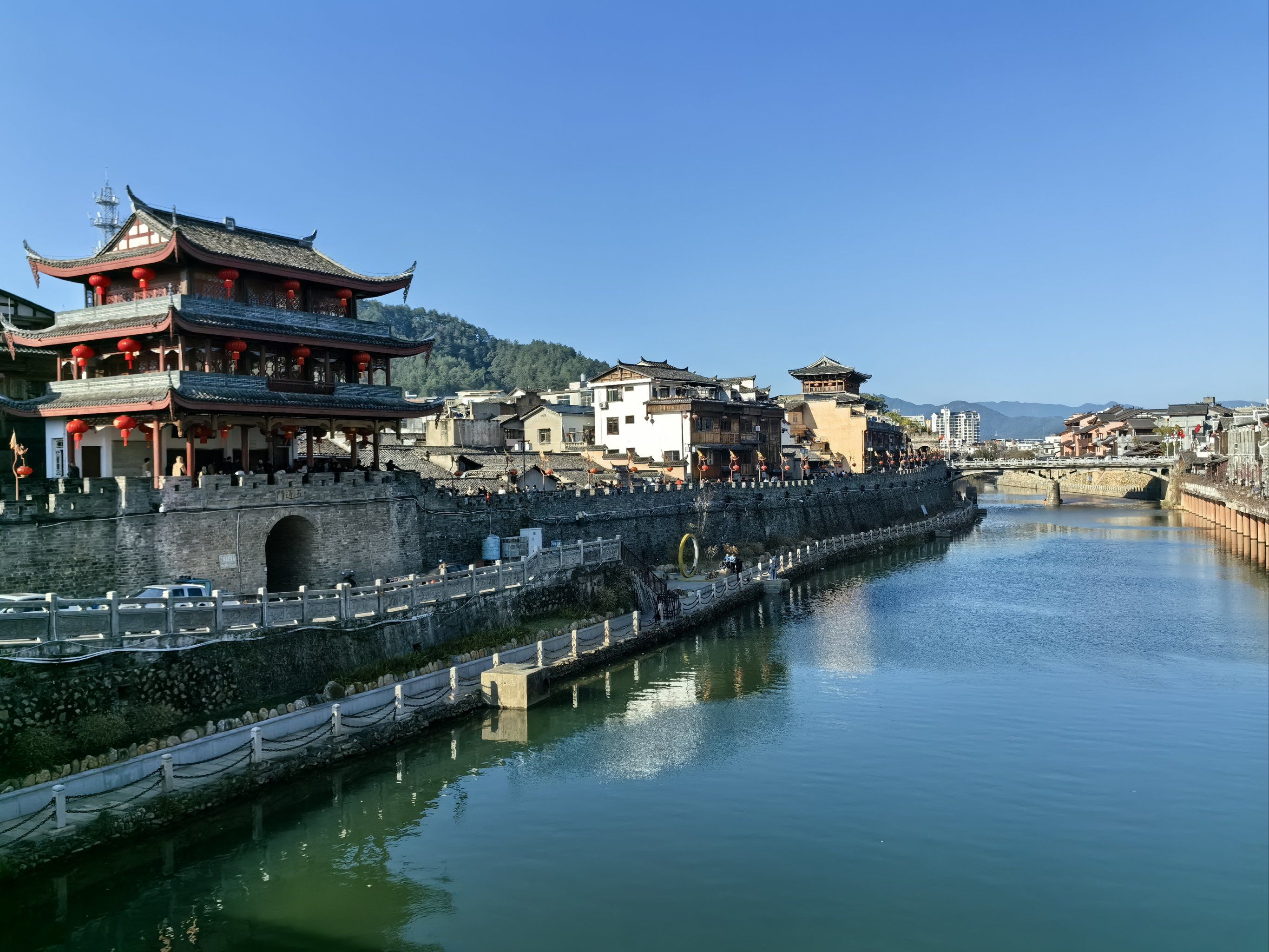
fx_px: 1063
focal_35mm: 29
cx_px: 634
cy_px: 476
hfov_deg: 61.7
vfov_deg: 48.2
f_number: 2
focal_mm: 5.75
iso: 50
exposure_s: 1/5000
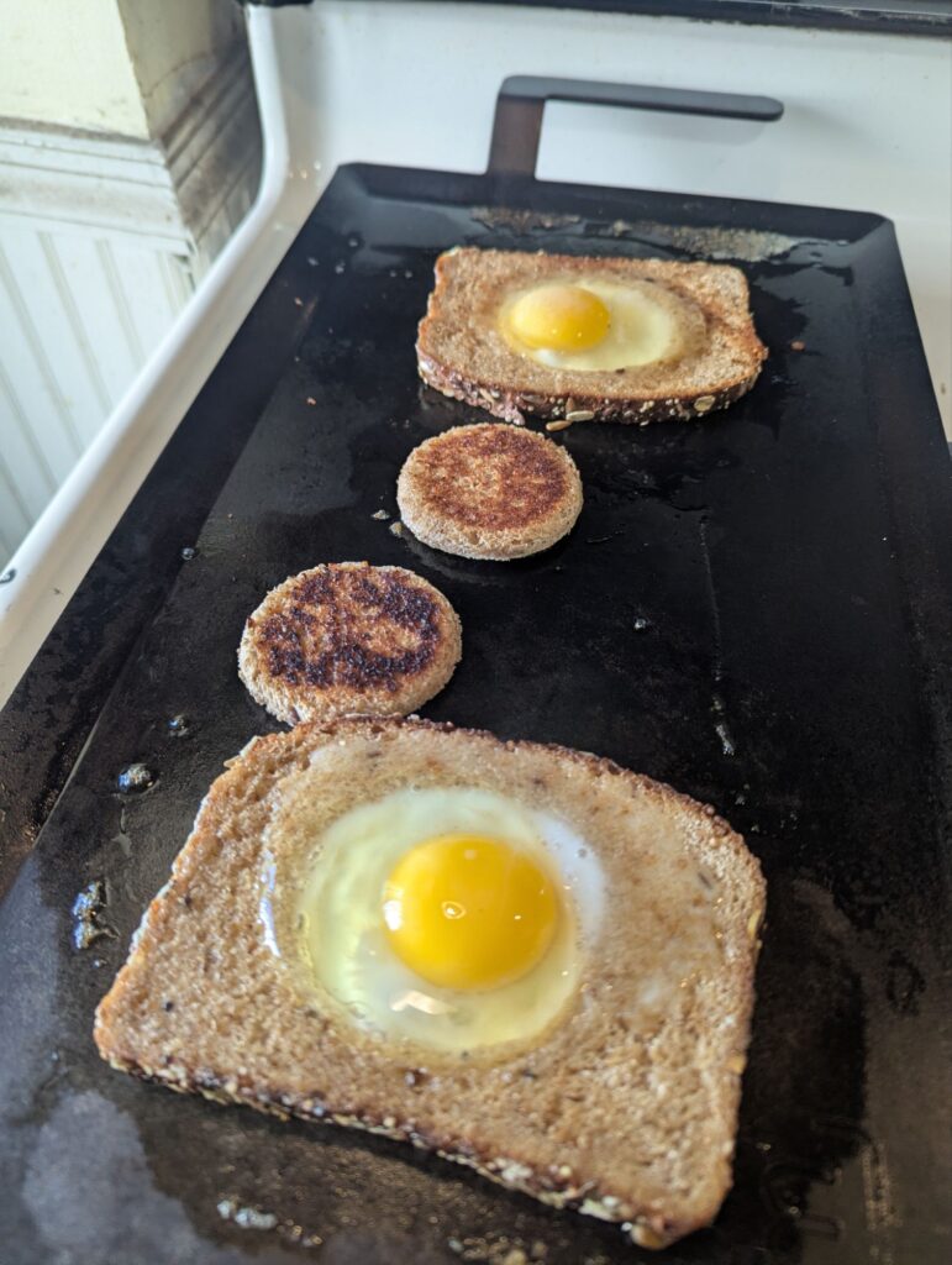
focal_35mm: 24
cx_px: 476
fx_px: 878
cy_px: 632
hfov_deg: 56.9
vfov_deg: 71.5
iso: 154
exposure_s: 1/60
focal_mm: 6.81
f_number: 1.85
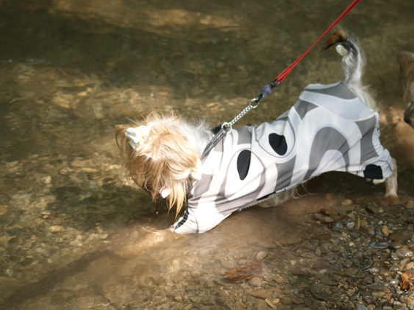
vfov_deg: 13.0
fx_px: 1363
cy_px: 155
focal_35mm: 114
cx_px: 223
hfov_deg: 17.3
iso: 125
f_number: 4
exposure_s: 1/60
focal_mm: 70
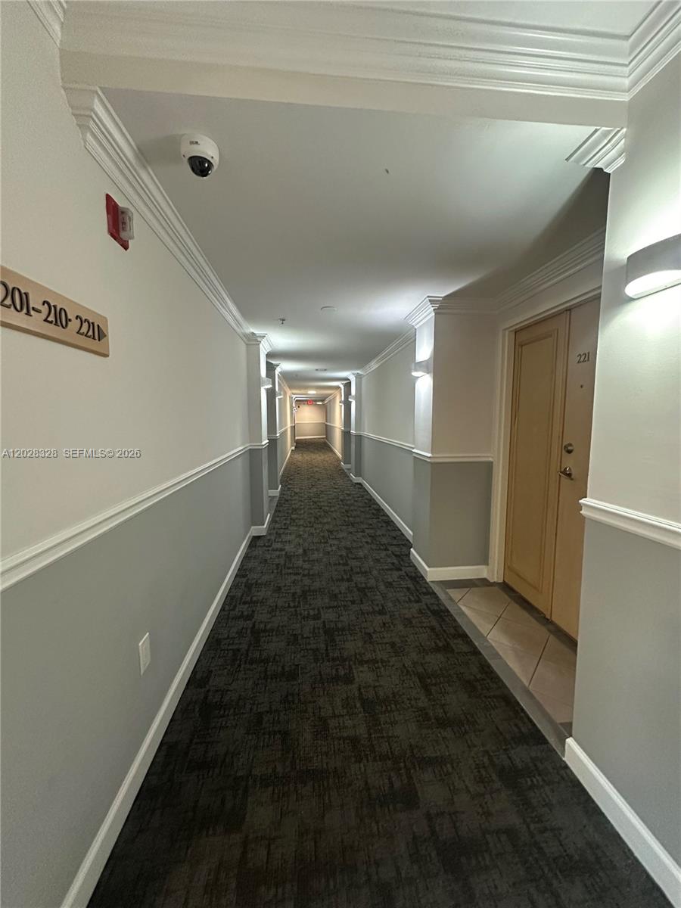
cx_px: 340
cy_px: 454
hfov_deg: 85.7
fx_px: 367
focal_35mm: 14
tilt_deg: -6.1
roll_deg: -0.4
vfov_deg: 102.1
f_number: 2.2
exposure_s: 1/60
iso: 640
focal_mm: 2.22
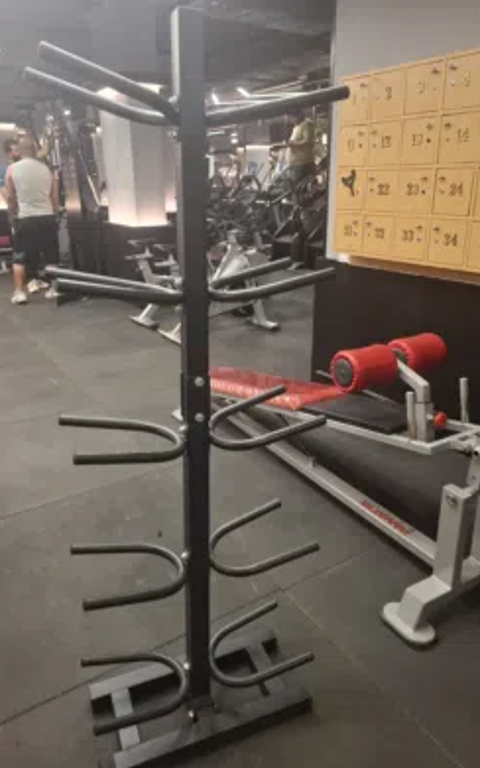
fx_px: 523
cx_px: 238
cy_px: 378
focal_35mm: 25
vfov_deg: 72.5
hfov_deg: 49.3
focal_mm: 5.54
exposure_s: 1/33
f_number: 1.8
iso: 320
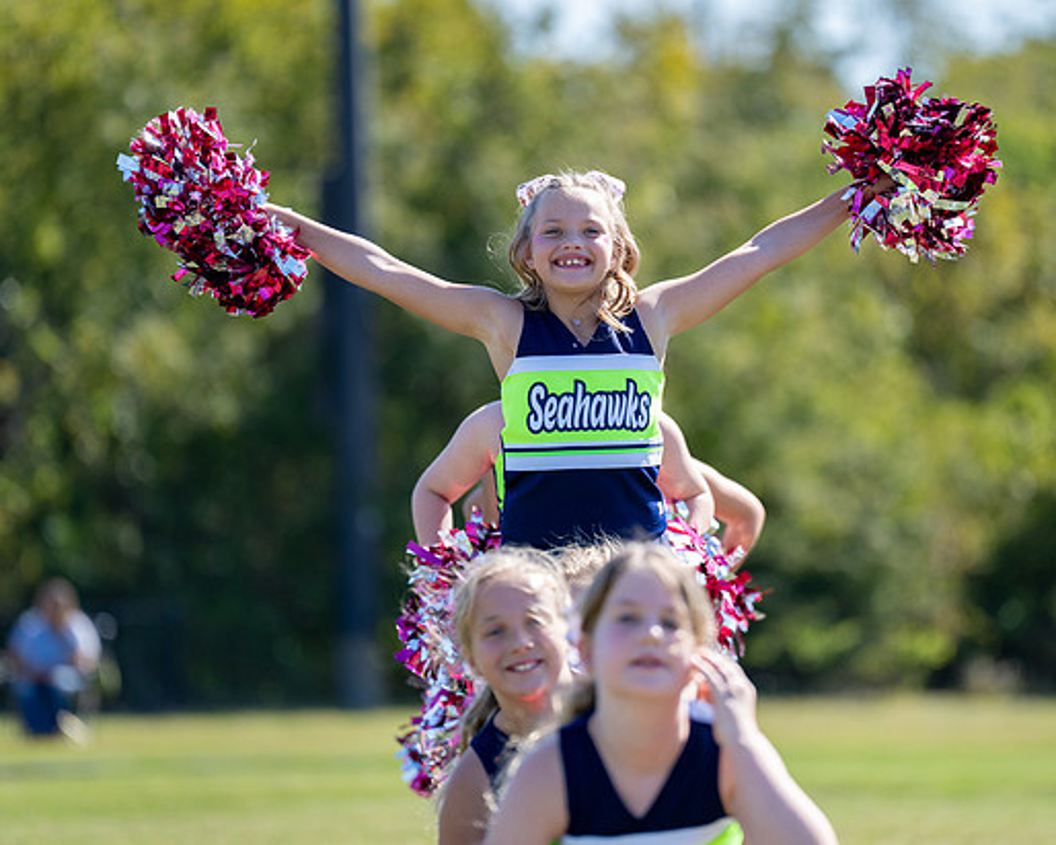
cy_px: 389
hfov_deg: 7.5
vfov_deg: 6.0
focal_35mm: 257
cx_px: 562
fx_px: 8031
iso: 200
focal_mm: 200
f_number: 2.8
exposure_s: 1/2000
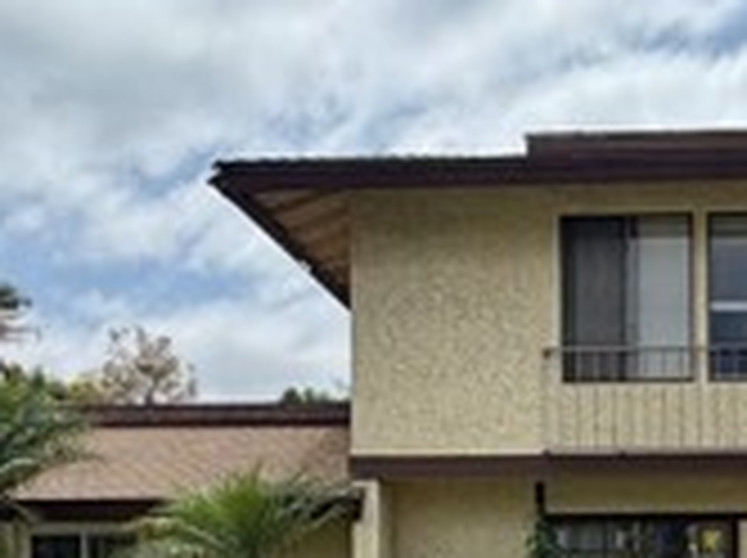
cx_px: 572
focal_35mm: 54
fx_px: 1164
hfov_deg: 34.7
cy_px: 576
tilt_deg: -2.0
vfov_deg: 25.4
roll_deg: +0.8
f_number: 2.2
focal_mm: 2.22
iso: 20
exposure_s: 1/1368
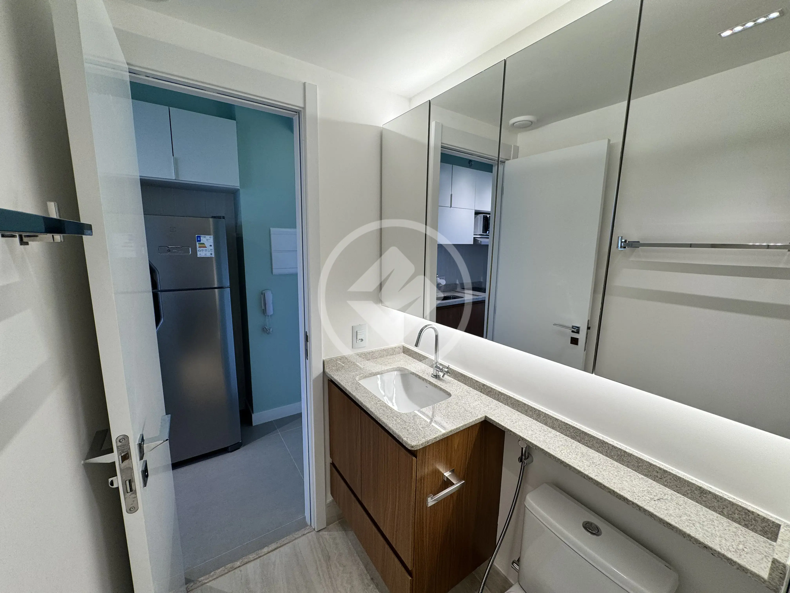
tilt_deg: -10.3
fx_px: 320
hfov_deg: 102.1
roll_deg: -1.5
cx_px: 395
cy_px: 296
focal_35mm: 14
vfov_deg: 85.7
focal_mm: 2.22
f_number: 2.2
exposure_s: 1/120
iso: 64
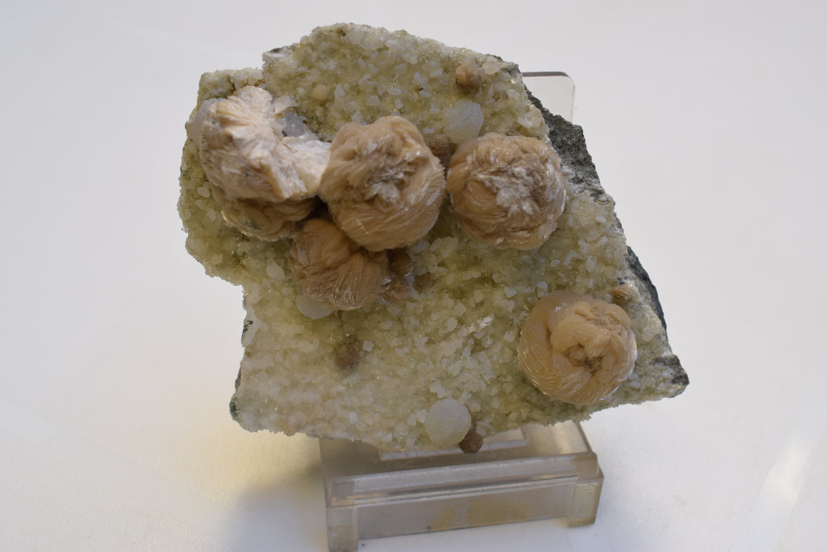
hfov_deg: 49.5
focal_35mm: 39
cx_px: 414
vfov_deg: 34.2
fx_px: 896
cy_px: 276
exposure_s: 1/40
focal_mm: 26
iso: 400
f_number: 10
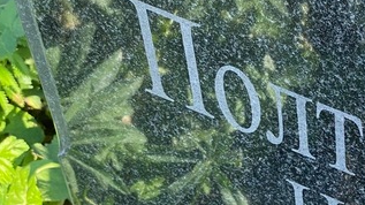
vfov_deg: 8.4
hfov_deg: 14.6
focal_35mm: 143
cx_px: 417
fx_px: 1383
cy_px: 240
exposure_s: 1/200
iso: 20
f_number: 2
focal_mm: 6
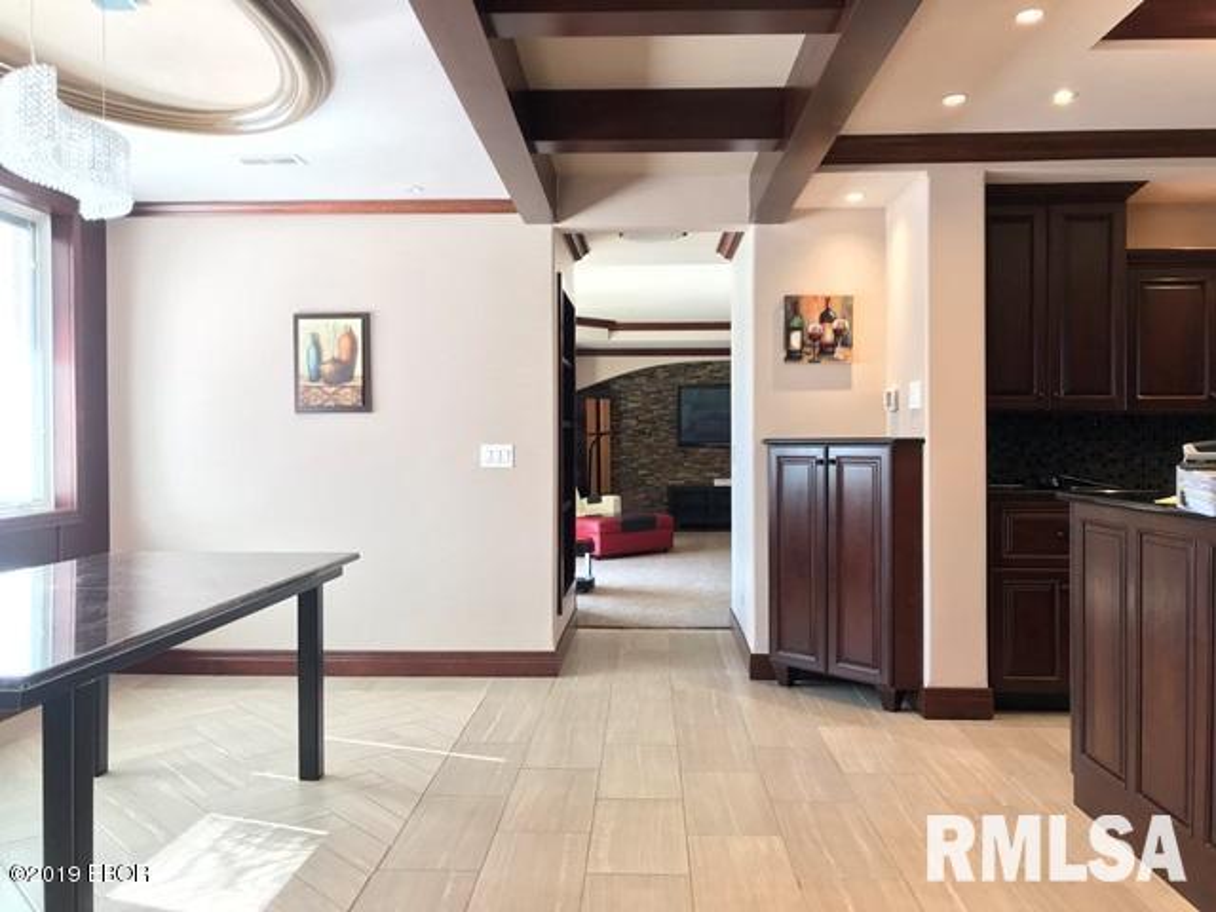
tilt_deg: -0.9
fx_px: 984
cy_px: 456
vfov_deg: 49.7
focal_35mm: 28
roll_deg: -0.5
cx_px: 608
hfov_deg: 63.4
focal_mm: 3.99
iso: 40
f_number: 1.8
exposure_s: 1/30
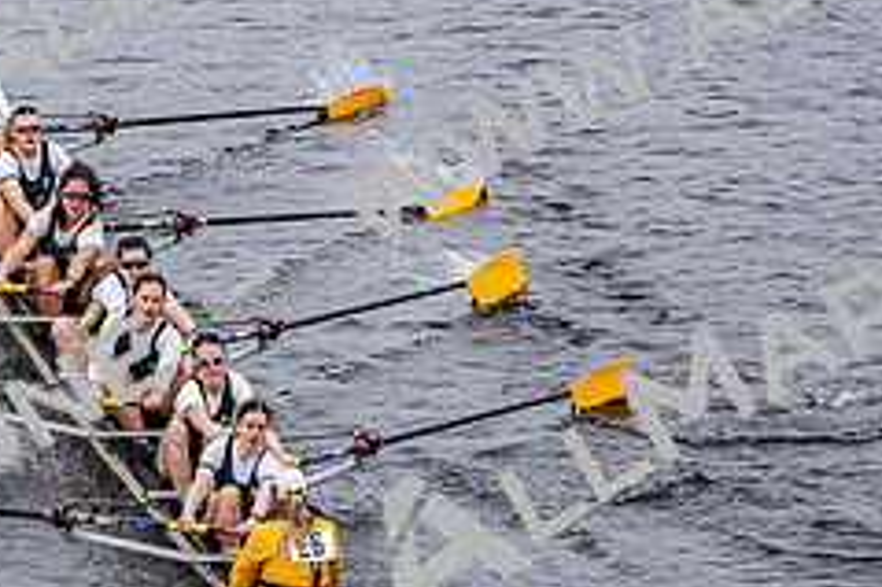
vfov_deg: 2.8
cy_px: 301
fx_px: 11898
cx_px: 66
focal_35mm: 486
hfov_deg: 4.2
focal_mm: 200
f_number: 2.8
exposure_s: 1/2000
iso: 200
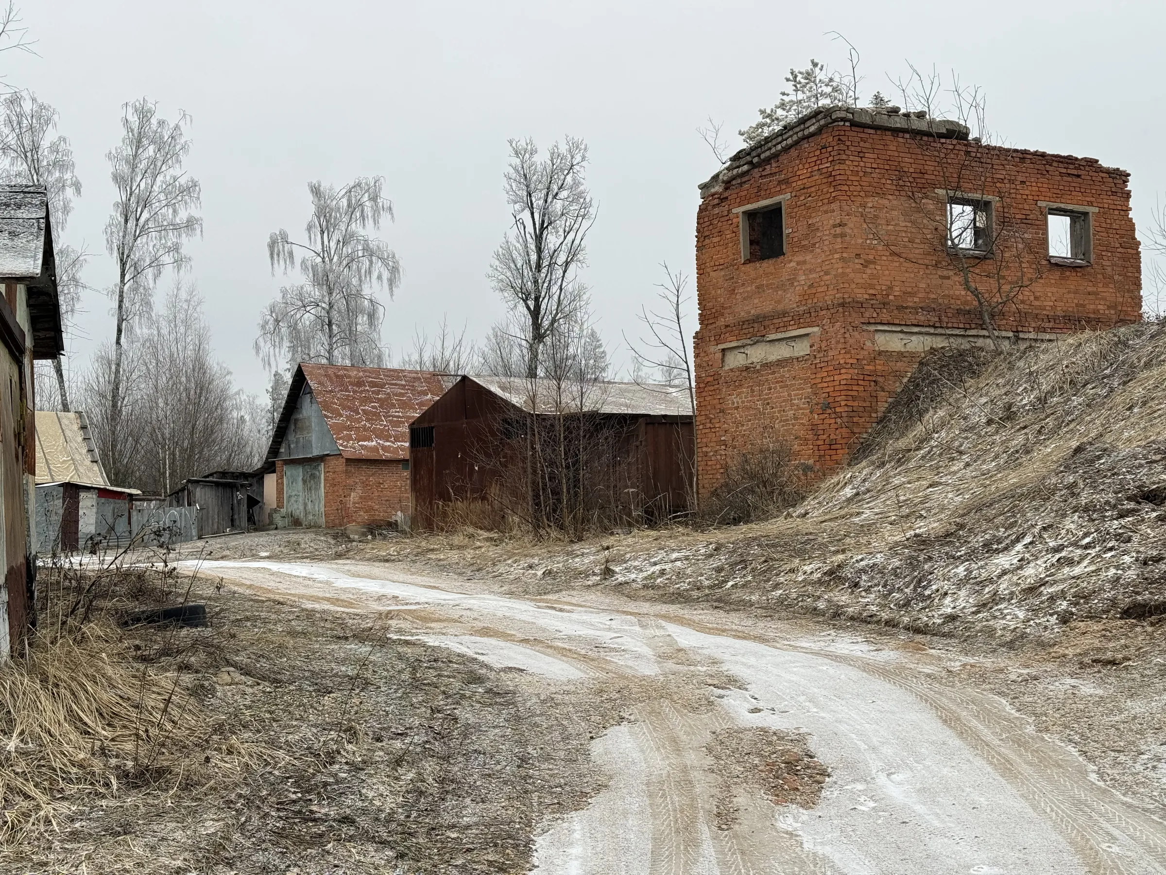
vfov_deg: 30.3
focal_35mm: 48
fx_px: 1617
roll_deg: +1.2
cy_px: 438
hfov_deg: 39.7
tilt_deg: +2.3
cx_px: 583
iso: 64
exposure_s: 1/297
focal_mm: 6.76
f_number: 1.78
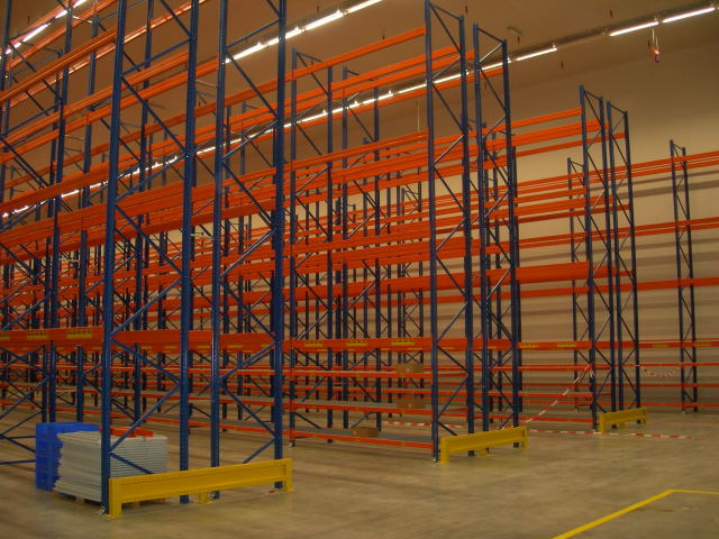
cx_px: 360
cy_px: 270
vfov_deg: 37.7
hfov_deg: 49.0
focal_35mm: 38
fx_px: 789
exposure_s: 1/60.1
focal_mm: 7.8
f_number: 2.8
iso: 166
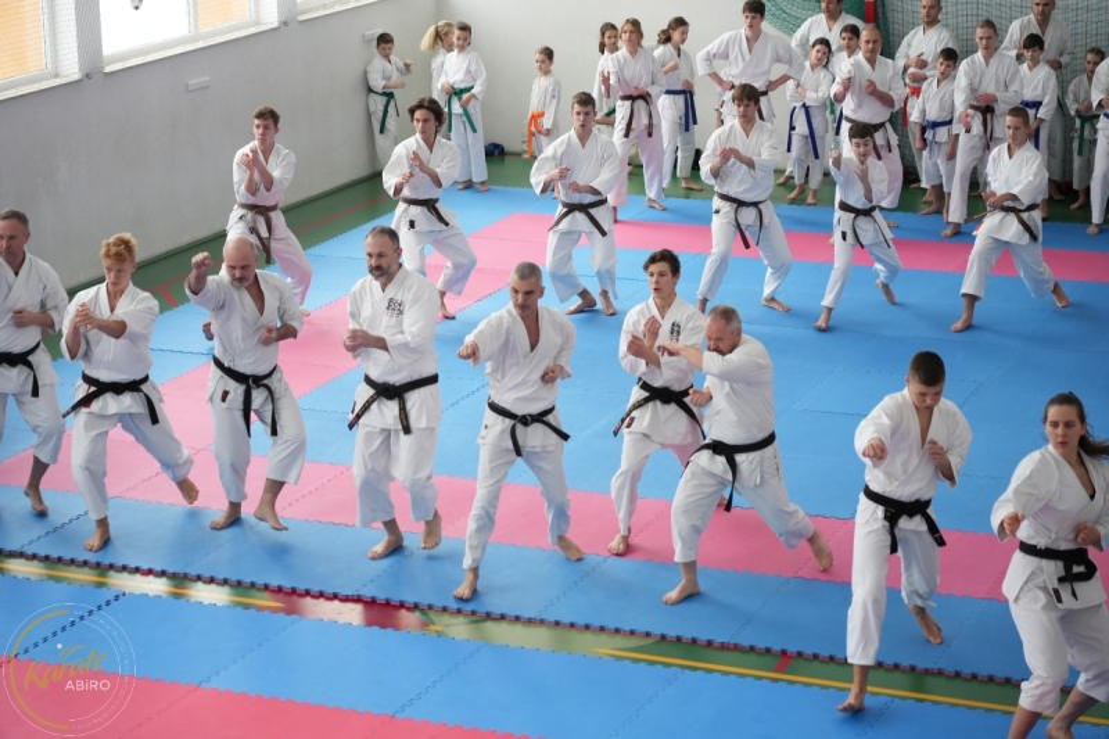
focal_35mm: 87
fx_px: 2679
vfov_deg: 15.7
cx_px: 554
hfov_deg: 23.4
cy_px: 370
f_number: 4
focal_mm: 87
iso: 3200
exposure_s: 1/500
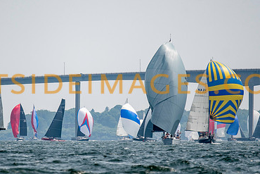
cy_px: 79
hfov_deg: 2.9
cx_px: 93
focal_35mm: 706
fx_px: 5101
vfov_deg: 1.9
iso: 200
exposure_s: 1/5000
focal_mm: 300
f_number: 4
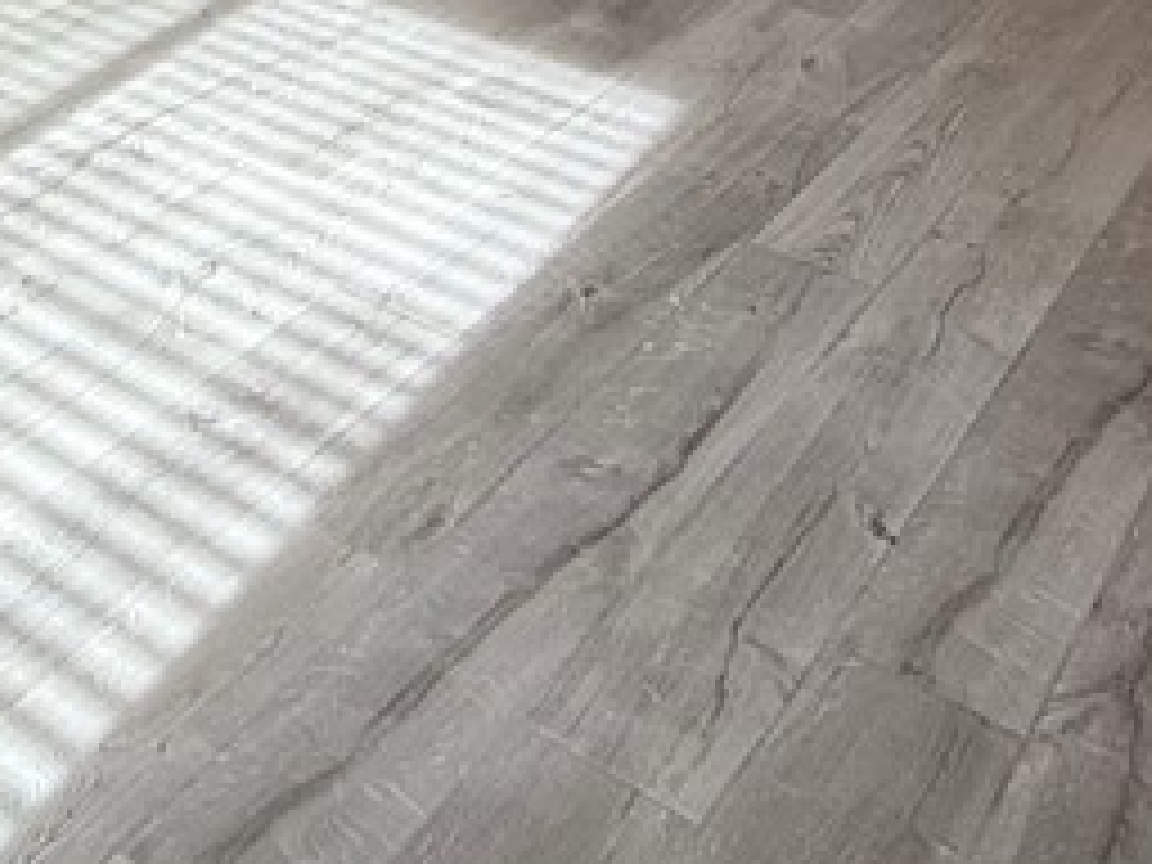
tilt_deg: -0.4
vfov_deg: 19.2
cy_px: -729
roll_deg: -0.6
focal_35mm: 56
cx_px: 135
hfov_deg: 32.8
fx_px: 1864
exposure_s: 1/156
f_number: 2.2
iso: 64
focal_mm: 2.22
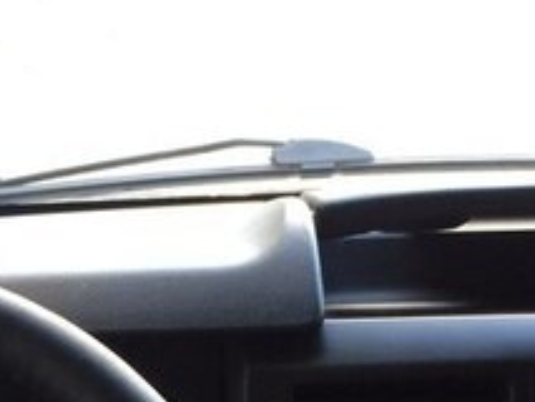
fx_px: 1392
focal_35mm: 90
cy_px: 526
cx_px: 249
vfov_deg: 15.6
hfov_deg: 21.8
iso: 40
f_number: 2.2
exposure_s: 1/33
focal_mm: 4.15
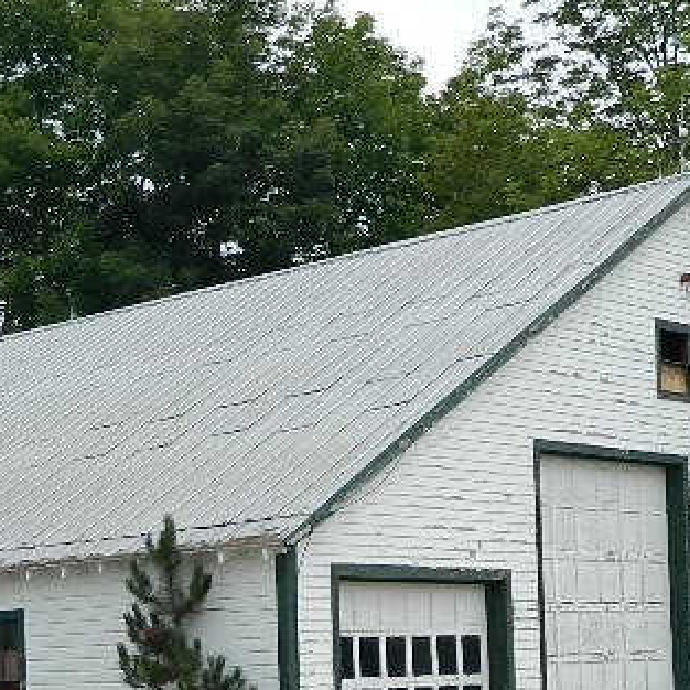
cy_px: 664
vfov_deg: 20.8
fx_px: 1827
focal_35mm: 81
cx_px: 242
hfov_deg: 21.3
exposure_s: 1/160
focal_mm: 5.1
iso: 80
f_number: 8.9
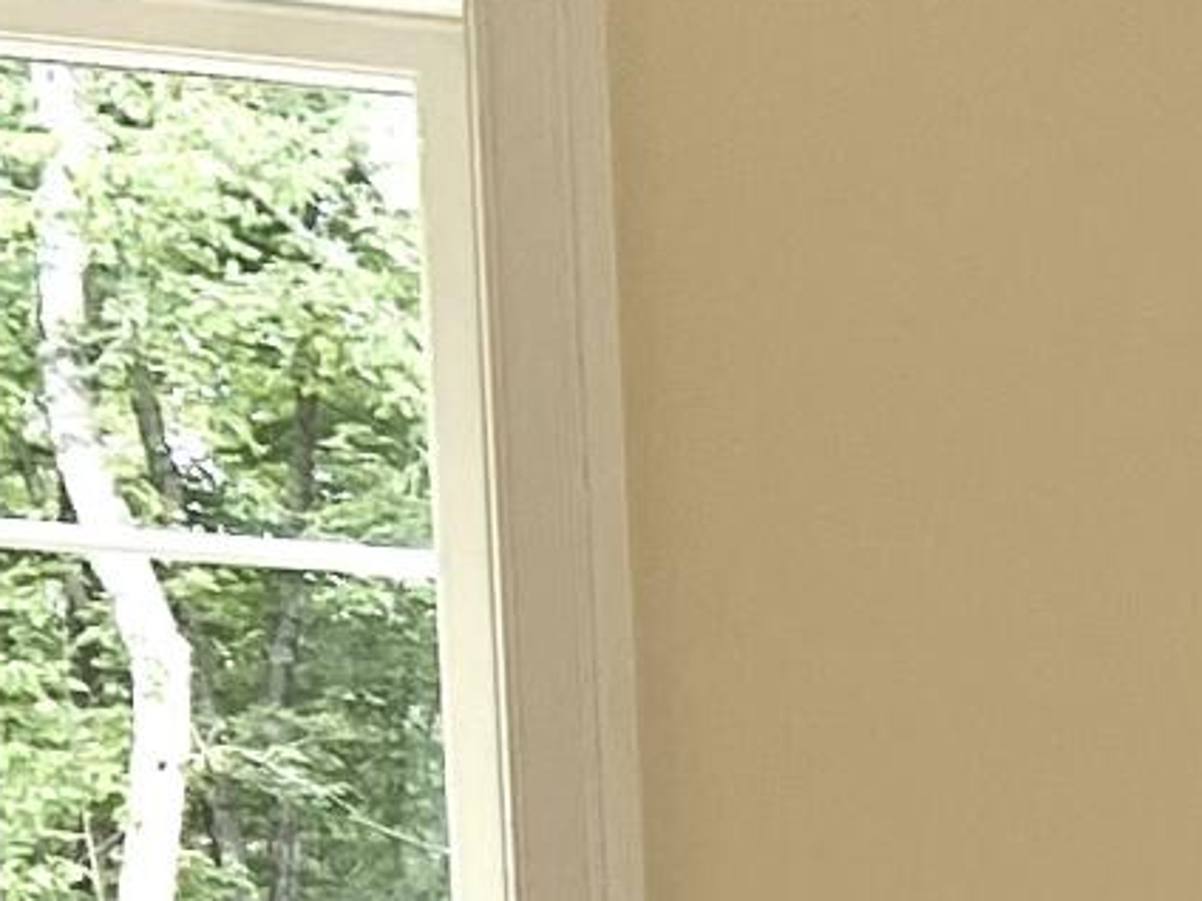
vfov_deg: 7.4
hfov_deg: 8.8
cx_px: 3626
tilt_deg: -8.7
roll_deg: -1.4
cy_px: 2397
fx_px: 6389
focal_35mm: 184
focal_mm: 5.7
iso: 40
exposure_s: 1/134
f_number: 1.5
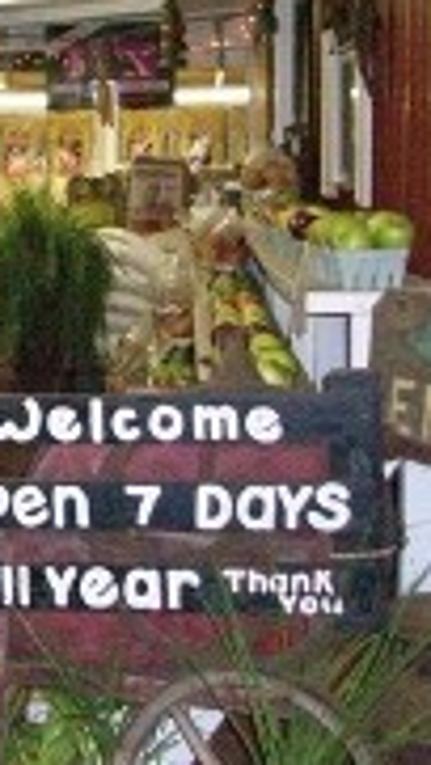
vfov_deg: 25.8
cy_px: 283
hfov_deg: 13.8
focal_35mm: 82
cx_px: -232
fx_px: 1664
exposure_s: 1/128
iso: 800
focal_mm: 5.7
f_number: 2.8
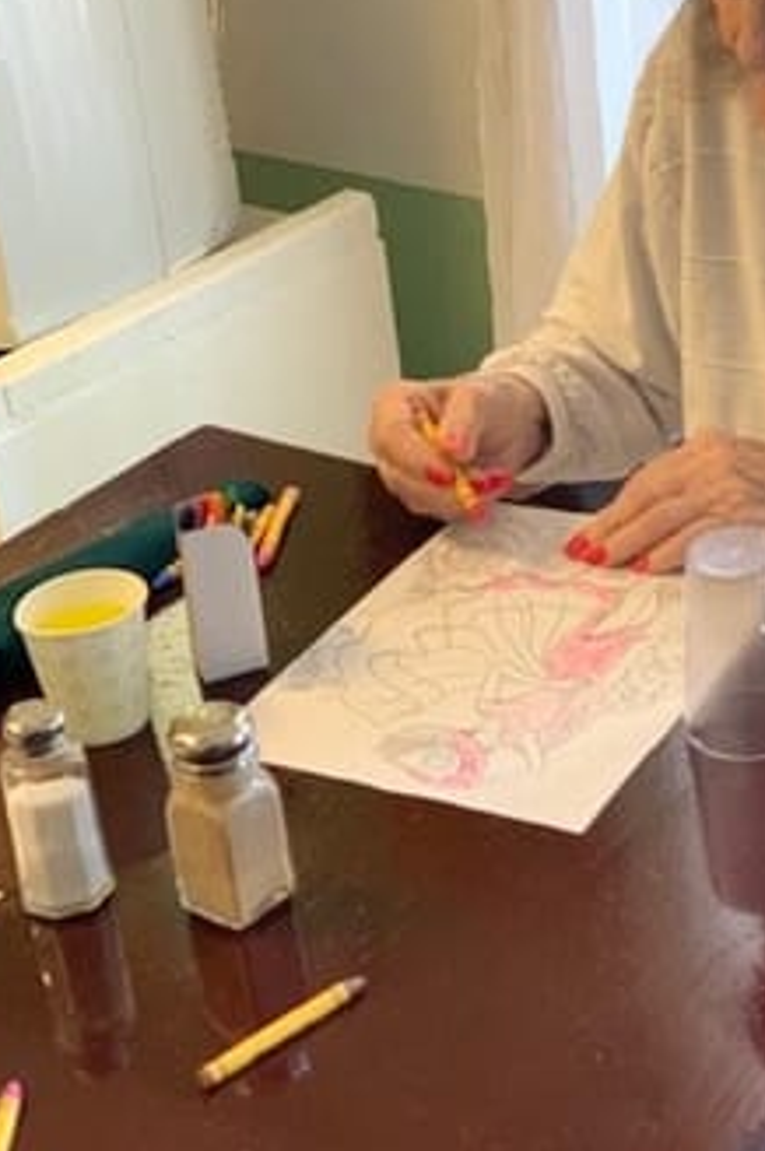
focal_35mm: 88
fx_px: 2811
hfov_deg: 15.4
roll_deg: +5.0
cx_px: 653
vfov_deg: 23.1
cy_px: 461
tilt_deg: -27.1
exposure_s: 1/60
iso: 200
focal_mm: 6
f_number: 2.4
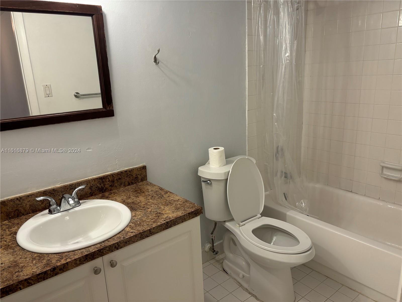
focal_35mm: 26
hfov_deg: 67.3
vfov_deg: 53.1
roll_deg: +2.7
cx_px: 201
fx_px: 302
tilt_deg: -15.8
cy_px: 151
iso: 125
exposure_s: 1/60
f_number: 1.6
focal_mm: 5.96
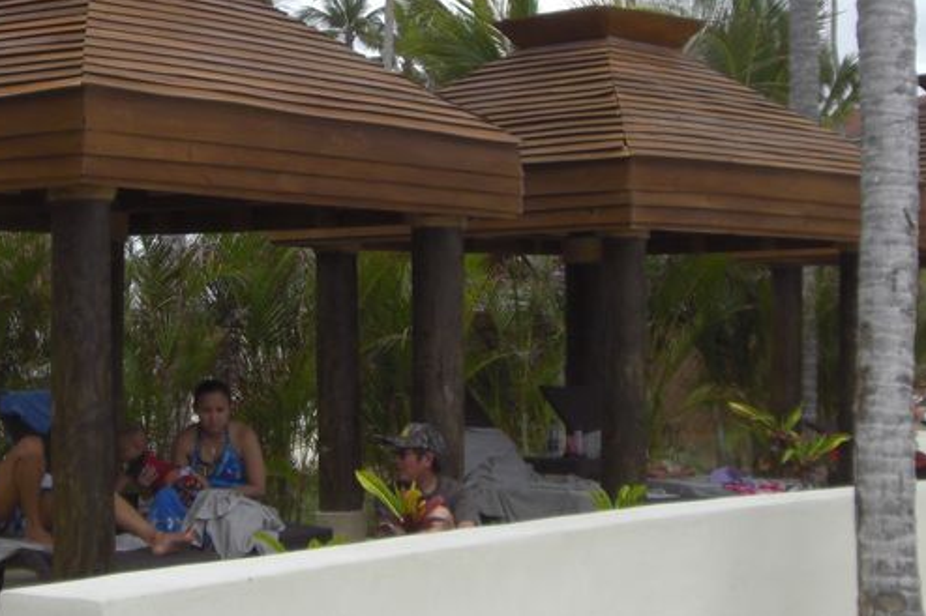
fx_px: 2108
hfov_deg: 24.6
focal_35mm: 82
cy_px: 161
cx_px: 306
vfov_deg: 16.6
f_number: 2.7
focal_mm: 6.2
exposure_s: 1/800
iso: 64
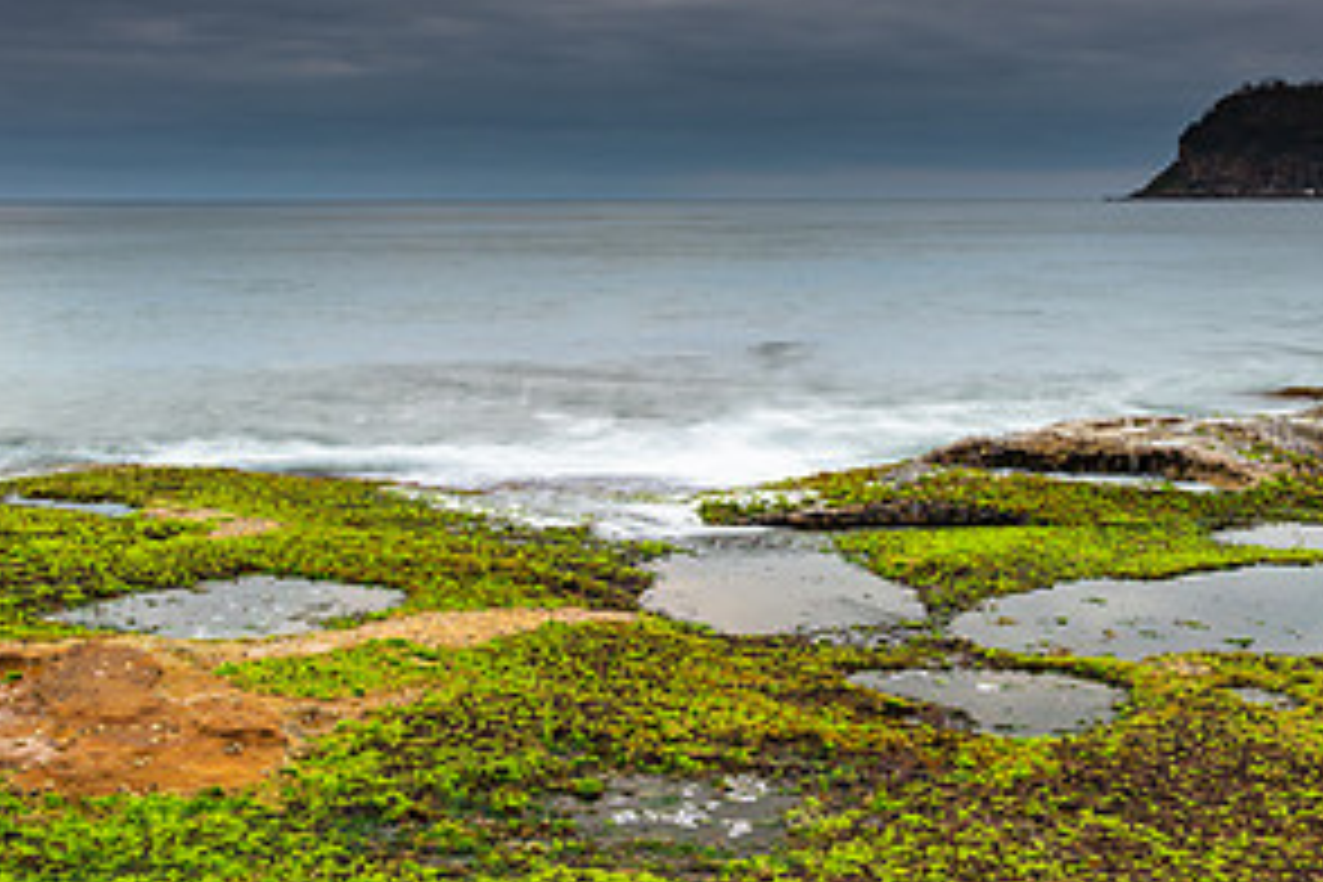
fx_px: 1801
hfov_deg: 40.3
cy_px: 268
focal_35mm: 49
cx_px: 684
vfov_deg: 27.3
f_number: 8
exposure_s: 1.6
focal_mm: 24
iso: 100
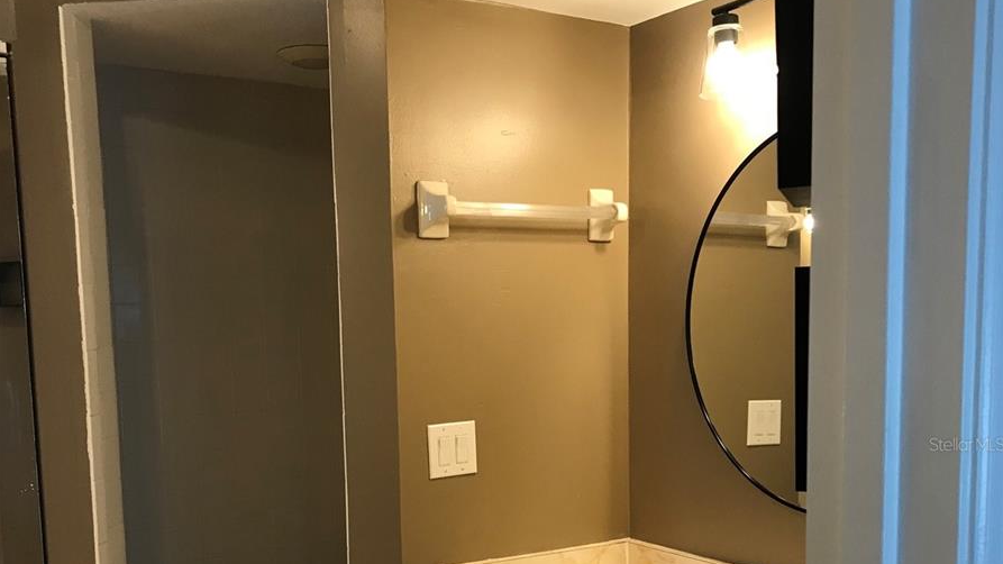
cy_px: 444
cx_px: 503
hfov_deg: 49.4
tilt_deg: -5.3
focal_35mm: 41
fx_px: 1090
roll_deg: +0.4
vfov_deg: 28.4
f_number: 1.8
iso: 32
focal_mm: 3.99
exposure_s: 1/30
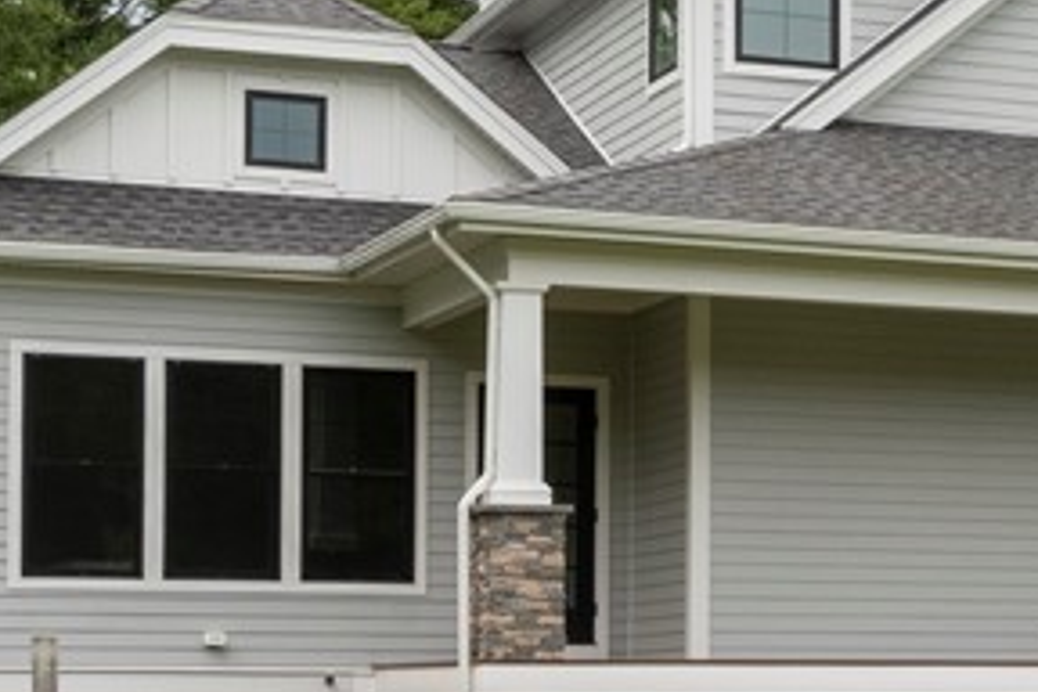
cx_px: 1517
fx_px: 3258
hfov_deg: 16.6
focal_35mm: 113
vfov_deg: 12.0
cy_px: 50
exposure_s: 1/250
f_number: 14
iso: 400
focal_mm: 20
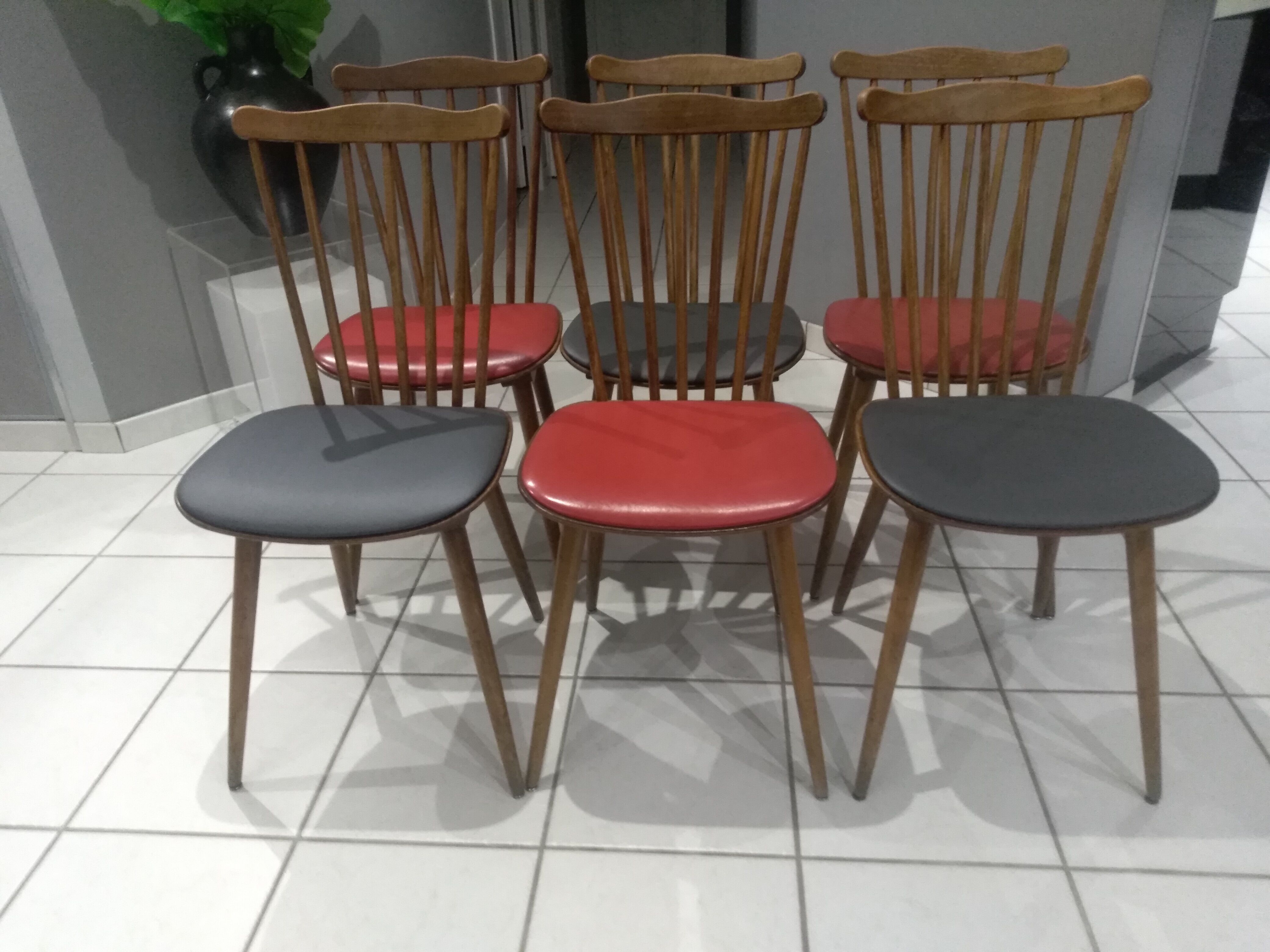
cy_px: 476
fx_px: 954
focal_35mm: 26
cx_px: 635
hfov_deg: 67.3
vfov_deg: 53.1
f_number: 2
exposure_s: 1/20
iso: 754
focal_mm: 3.54
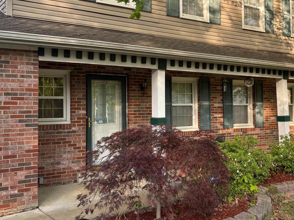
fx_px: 374
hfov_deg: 42.6
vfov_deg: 32.8
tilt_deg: +4.1
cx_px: 185
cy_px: 94
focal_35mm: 44
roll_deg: -0.3
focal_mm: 5.96
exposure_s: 1/368
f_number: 1.6
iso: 50
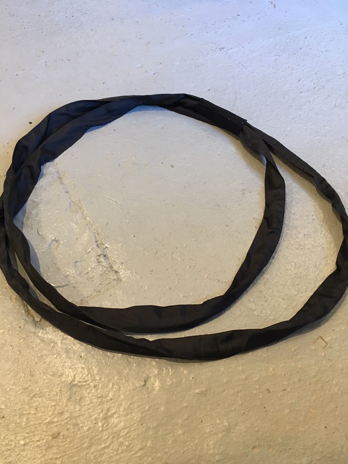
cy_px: 232
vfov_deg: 61.7
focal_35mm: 29
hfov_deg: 48.2
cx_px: 174
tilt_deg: -57.5
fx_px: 389
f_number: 2.2
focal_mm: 4.15
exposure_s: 1/33
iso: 160
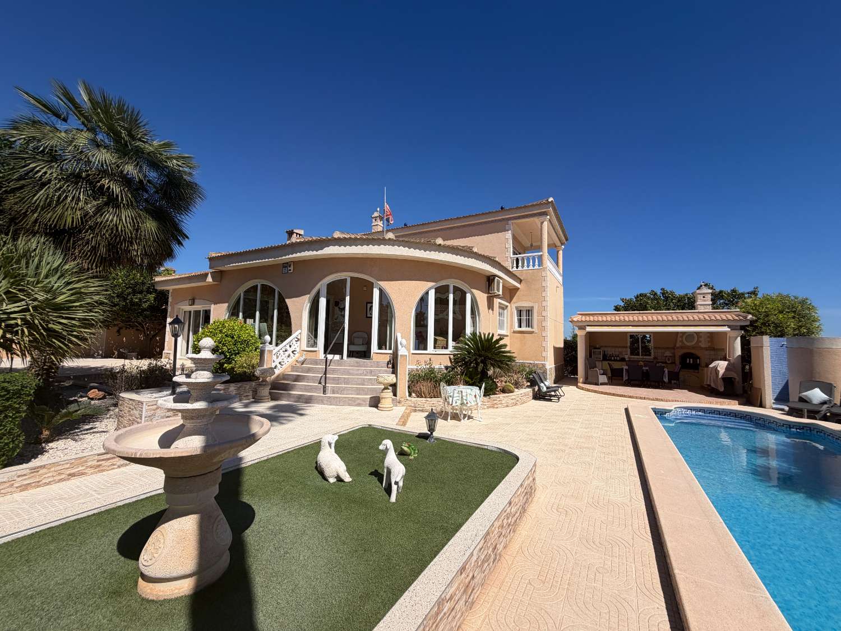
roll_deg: -1.2
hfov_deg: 102.1
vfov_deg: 85.7
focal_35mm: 14
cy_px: 316
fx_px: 340
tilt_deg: +5.4
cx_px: 420
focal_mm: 2.22
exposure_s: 1/1572
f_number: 2.2
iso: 20
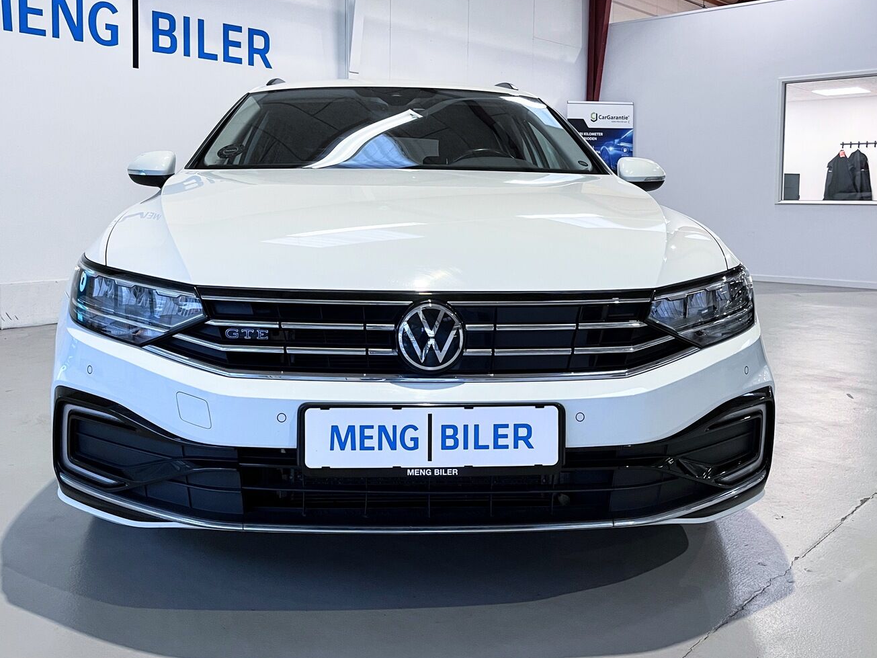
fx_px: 861
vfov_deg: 41.4
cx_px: 402
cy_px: 237
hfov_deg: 53.9
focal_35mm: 34
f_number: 1.6
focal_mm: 5.1
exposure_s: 1/50
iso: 80
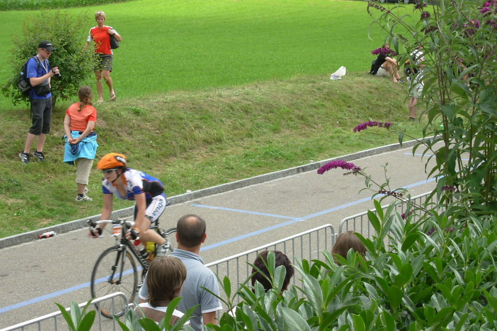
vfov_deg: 17.1
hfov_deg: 25.4
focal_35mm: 80
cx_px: 250
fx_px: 1105
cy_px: 184
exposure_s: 1/287
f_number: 3.6
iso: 50
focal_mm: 12.5
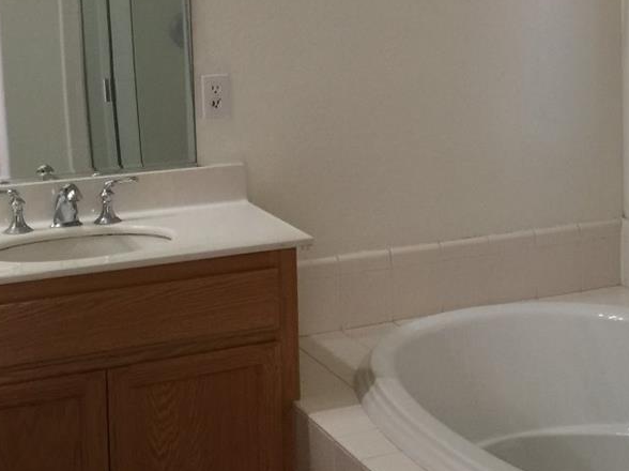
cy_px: 75
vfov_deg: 19.6
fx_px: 1344
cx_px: 588
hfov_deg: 25.4
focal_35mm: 74
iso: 50
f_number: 2.2
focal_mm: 4.15
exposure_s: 1/30
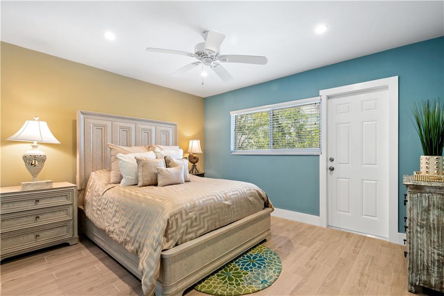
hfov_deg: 96.7
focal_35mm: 16
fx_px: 197
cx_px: 222
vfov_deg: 73.8
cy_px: 148
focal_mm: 16
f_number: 8
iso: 250
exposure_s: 1/3
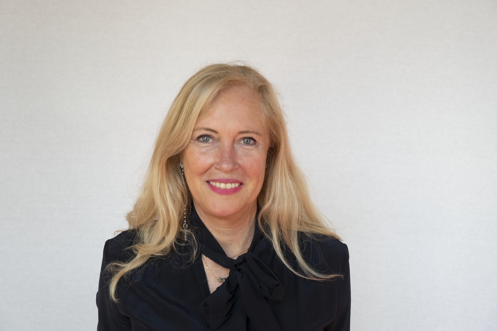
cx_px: 248
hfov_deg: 34.5
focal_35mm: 58
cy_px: 166
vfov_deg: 23.4
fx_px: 801
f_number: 2.8
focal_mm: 38.8
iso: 320
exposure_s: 1/160
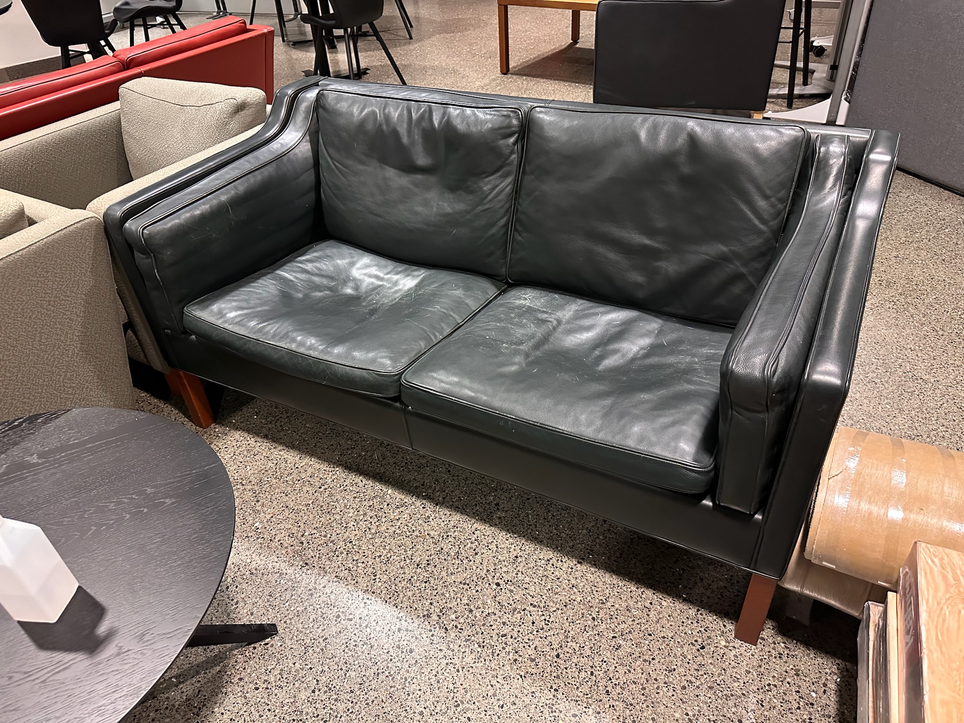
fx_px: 668
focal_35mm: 24
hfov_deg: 71.6
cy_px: 362
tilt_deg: -37.1
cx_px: 482
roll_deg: +4.2
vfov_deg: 56.8
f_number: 1.78
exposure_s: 1/45
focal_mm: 6.86
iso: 1000
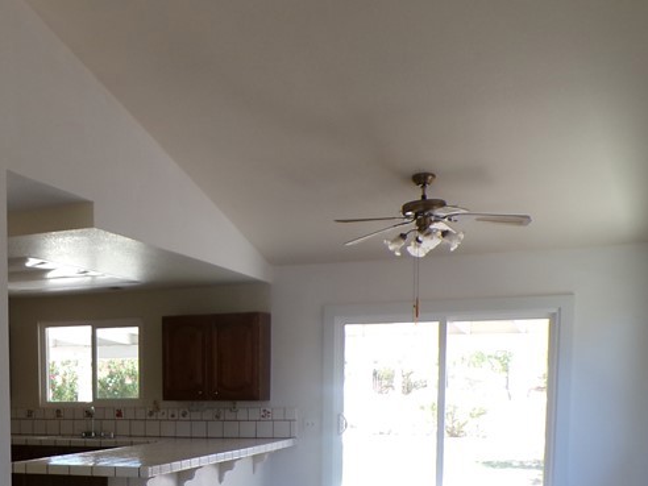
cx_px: 105
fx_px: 936
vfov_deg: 27.6
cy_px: 474
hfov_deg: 36.5
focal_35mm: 50
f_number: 3
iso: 100
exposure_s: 1/45
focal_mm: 4.3
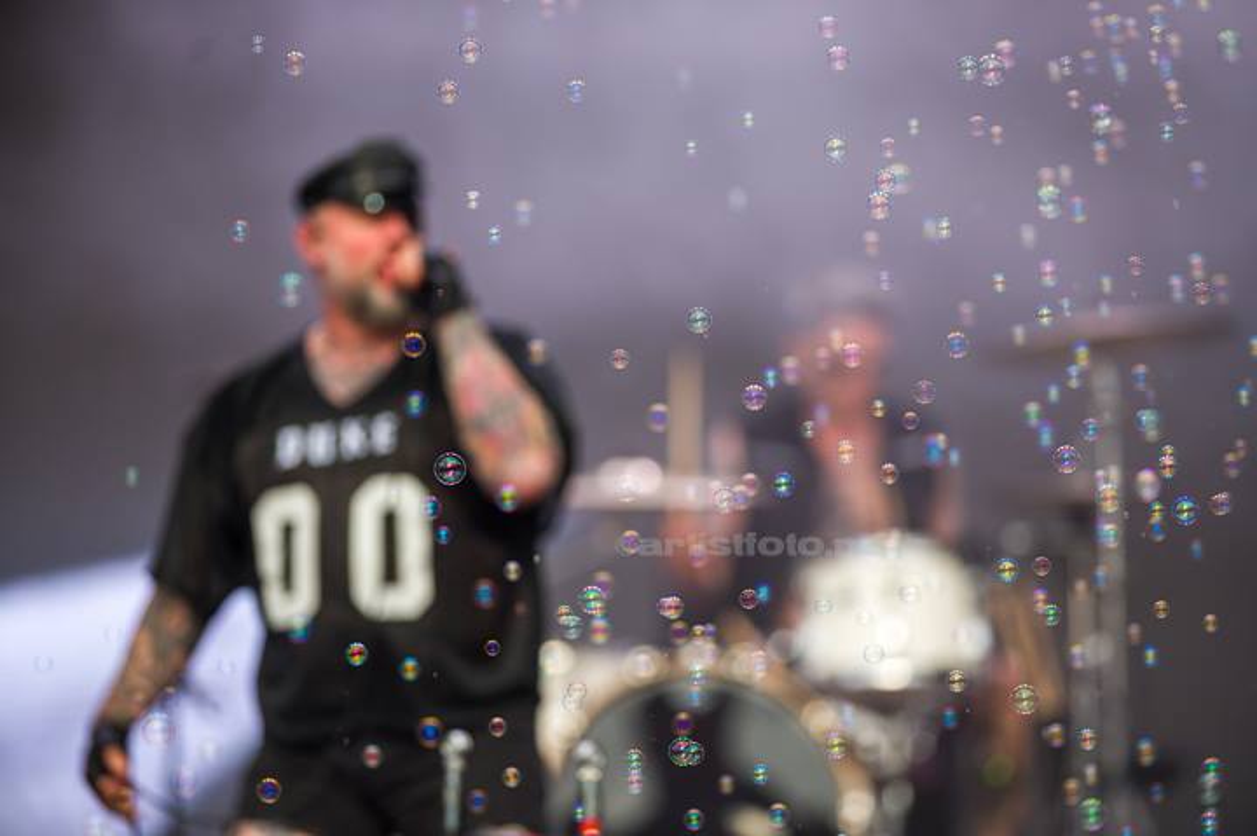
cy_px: 418
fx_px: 10467
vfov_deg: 4.6
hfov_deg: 6.9
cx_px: 628
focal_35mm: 300
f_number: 2.8
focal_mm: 300
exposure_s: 1/1000
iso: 500
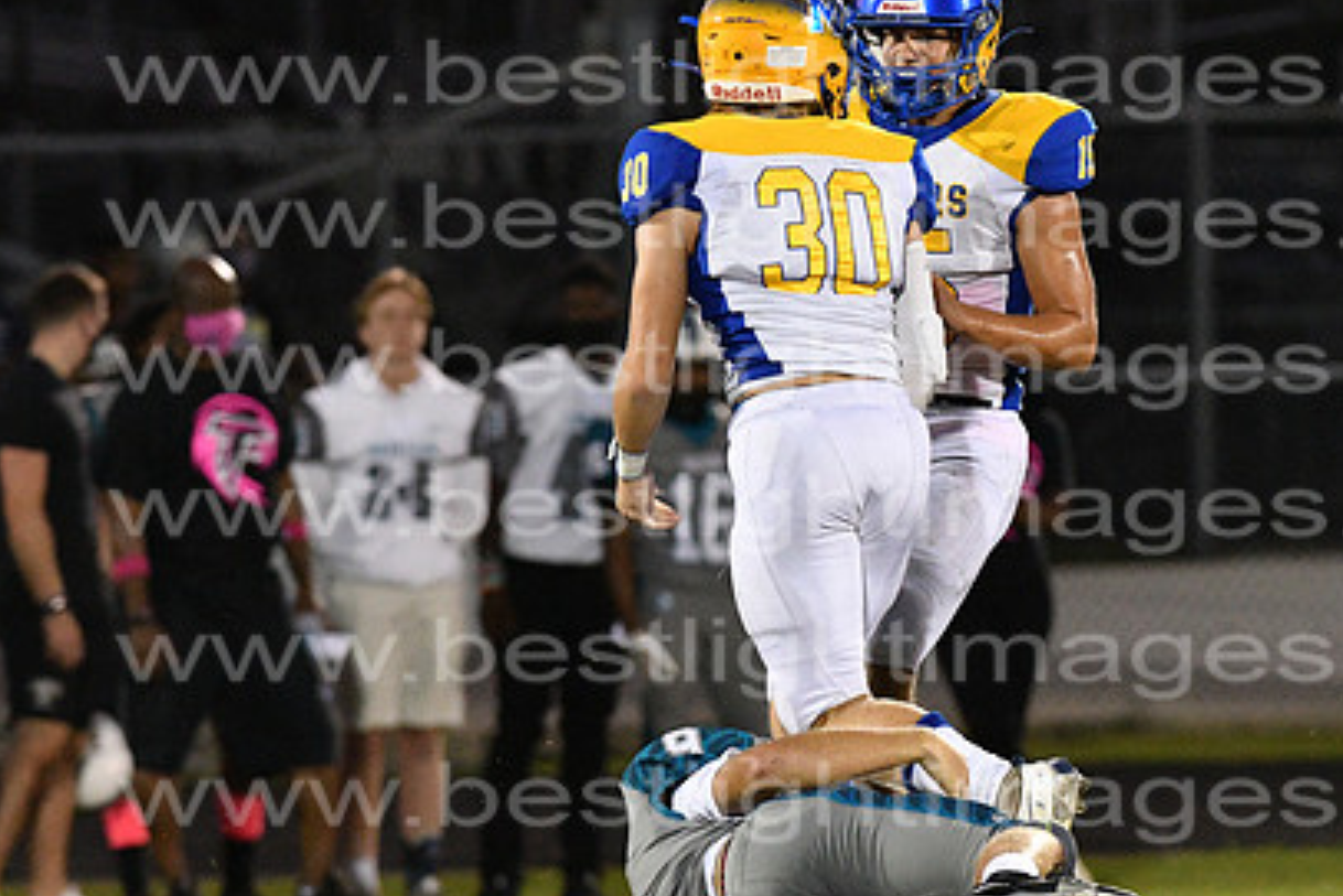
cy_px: 441
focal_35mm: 643
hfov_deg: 3.2
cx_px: 867
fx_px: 23995
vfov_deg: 2.1
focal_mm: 300
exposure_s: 1/800
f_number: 4.5
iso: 8000
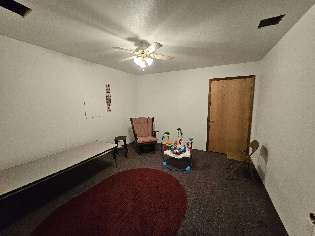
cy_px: 118
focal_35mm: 13
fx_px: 118
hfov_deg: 106.2
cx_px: 158
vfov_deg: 89.9
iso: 320
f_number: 2.2
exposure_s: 1/60
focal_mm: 1.74
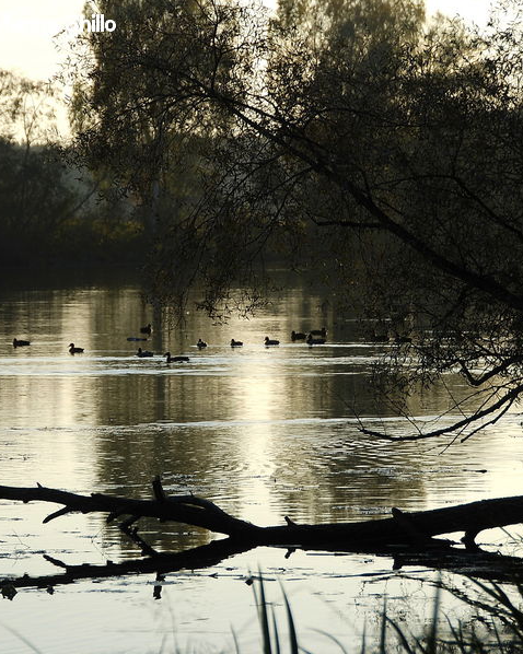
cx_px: 199
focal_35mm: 223
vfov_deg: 8.7
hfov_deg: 6.9
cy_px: 327
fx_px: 4311
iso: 100
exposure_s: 1/320
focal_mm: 105
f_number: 7.1
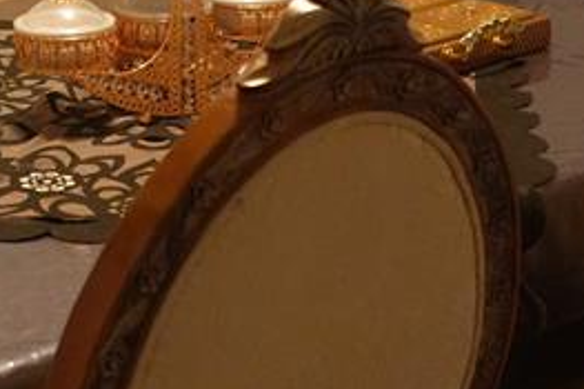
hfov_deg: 18.1
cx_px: -58
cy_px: -56
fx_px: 1767
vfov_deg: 12.3
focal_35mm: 109
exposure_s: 1/160
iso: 6400
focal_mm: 28
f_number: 4
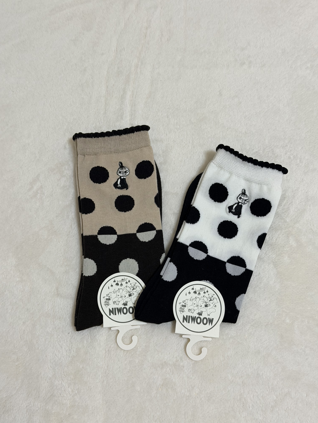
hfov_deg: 30.3
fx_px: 588
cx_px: 159
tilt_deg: -68.4
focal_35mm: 48
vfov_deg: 39.7
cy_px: 212
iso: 100
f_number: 1.78
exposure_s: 1/48
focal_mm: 6.76
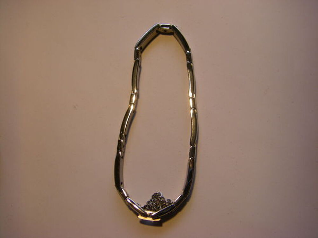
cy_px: 119
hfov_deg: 49.0
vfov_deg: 37.7
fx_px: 349
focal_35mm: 38
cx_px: 159
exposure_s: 1/50
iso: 80
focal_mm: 6.3
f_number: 3.5
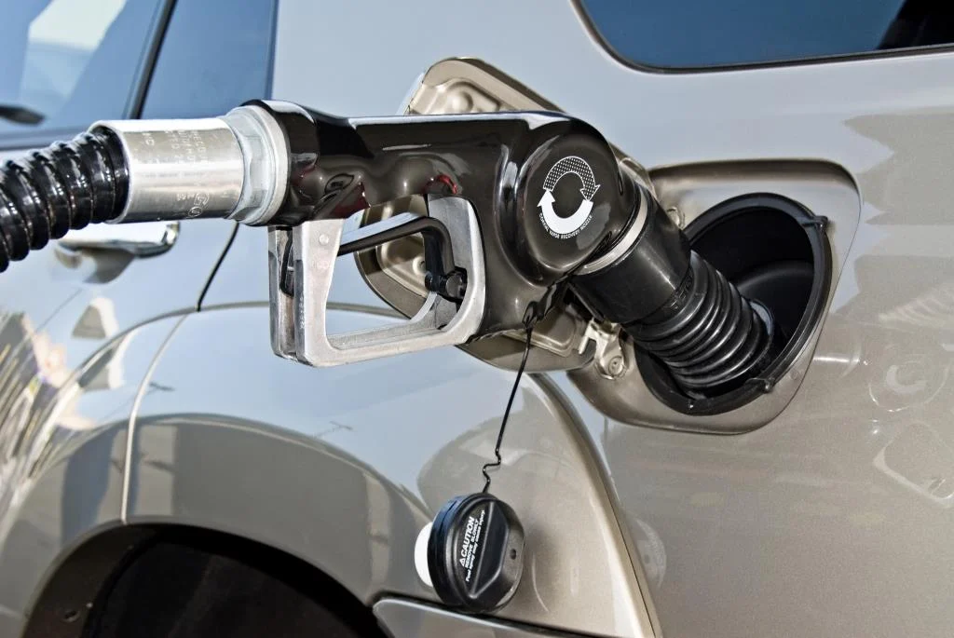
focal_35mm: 72
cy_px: 319
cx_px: 477
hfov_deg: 28.0
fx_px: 1910
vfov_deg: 19.0
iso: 100
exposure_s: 1/60
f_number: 10
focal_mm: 48
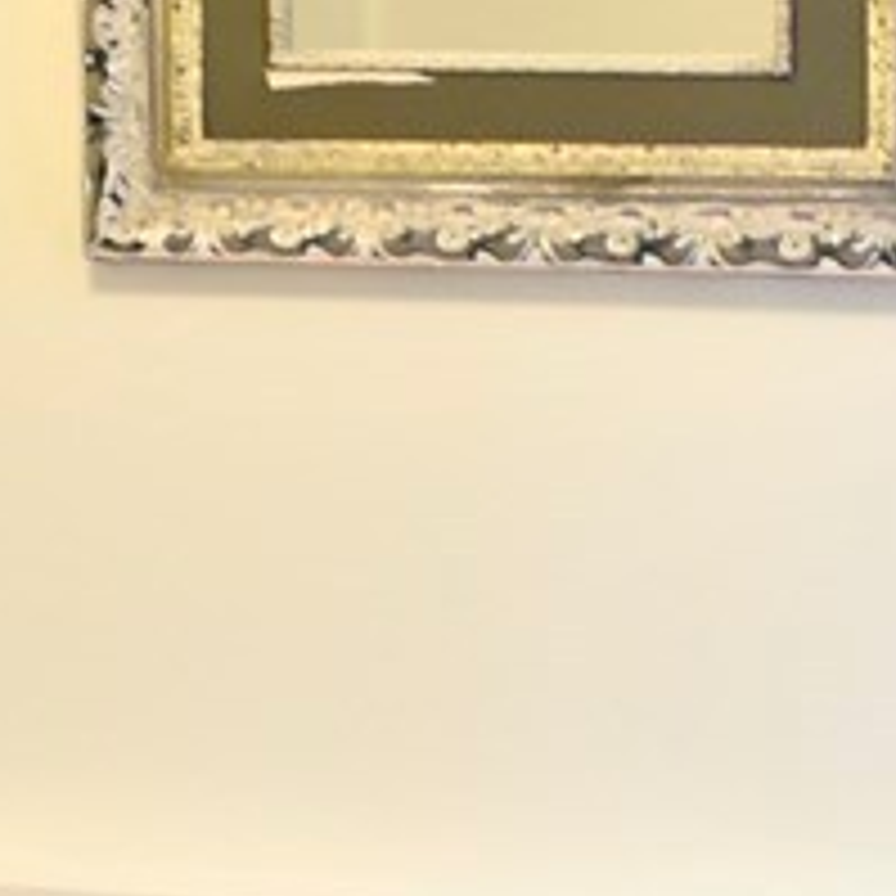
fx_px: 3661
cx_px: 250
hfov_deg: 13.9
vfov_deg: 14.0
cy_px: 383
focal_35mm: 125
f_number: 4.5
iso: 400
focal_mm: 18
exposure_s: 1/10
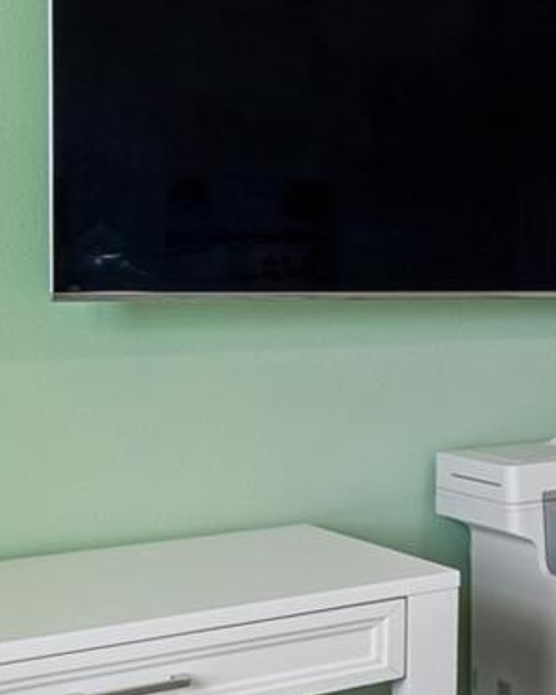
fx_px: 1234
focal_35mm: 60
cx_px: 1410
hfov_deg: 14.1
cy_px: 269
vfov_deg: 31.3
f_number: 7.1
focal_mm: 10
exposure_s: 1/13
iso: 100
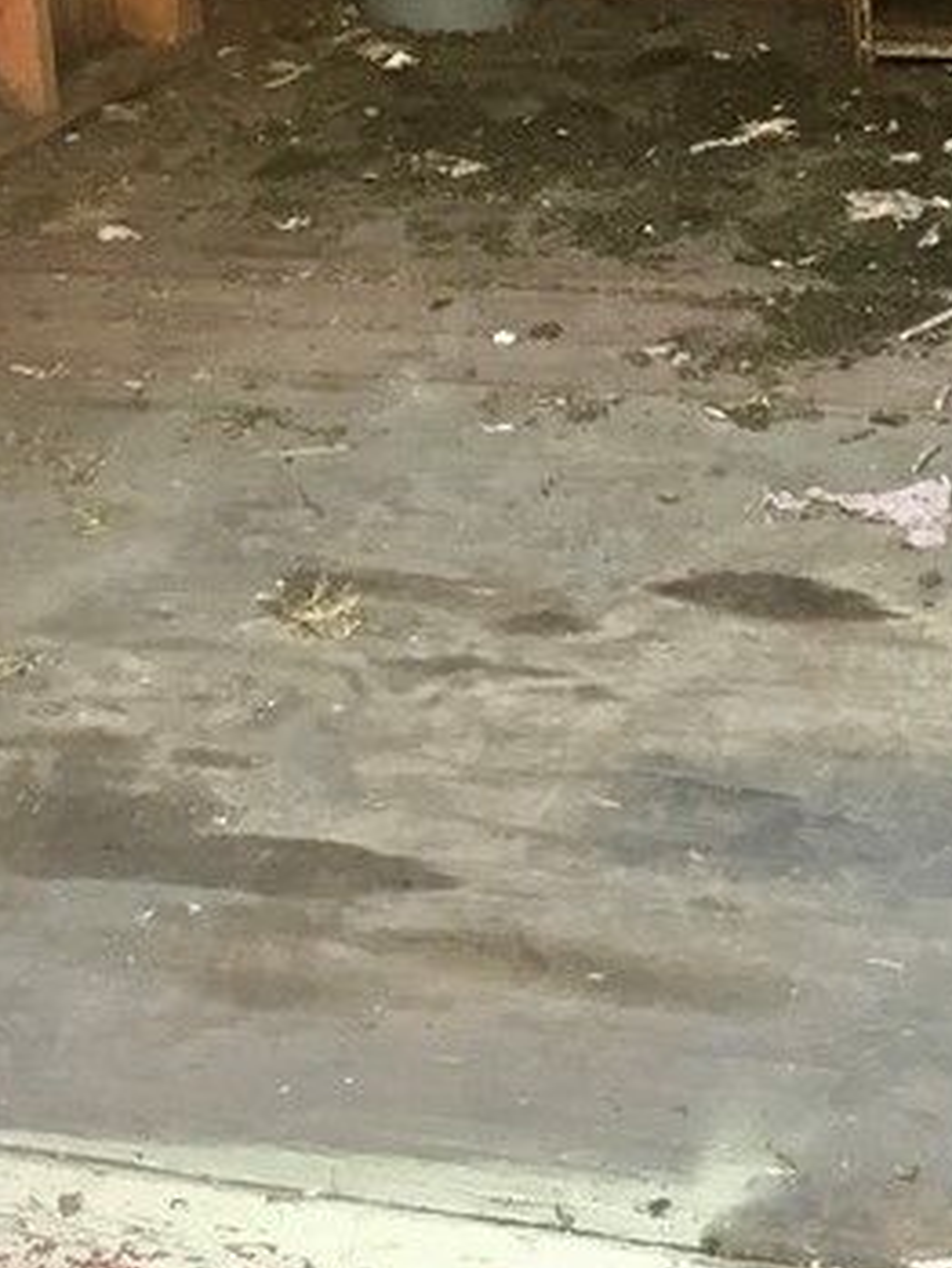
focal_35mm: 91
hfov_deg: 16.2
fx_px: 3335
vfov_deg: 20.6
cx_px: 596
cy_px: -87
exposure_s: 1/30
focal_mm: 3.3
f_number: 2.4
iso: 32
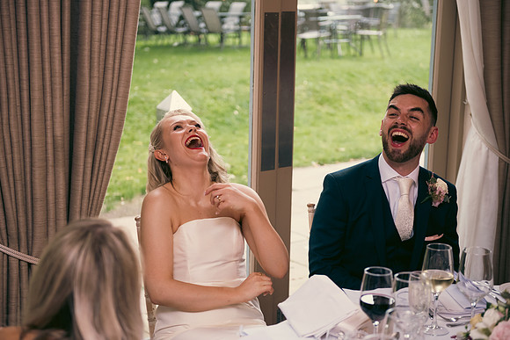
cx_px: 255
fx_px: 878
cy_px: 170
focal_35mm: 62
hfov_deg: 32.4
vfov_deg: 21.9
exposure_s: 1/160
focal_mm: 62
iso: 400
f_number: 3.5
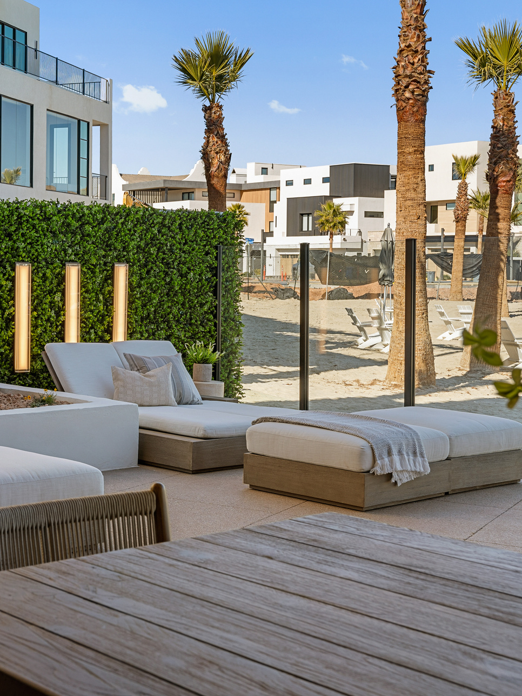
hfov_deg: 27.0
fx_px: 1045
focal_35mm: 52
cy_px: 332
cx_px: 43
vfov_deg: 36.8
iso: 160
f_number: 8
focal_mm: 34
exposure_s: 1/160
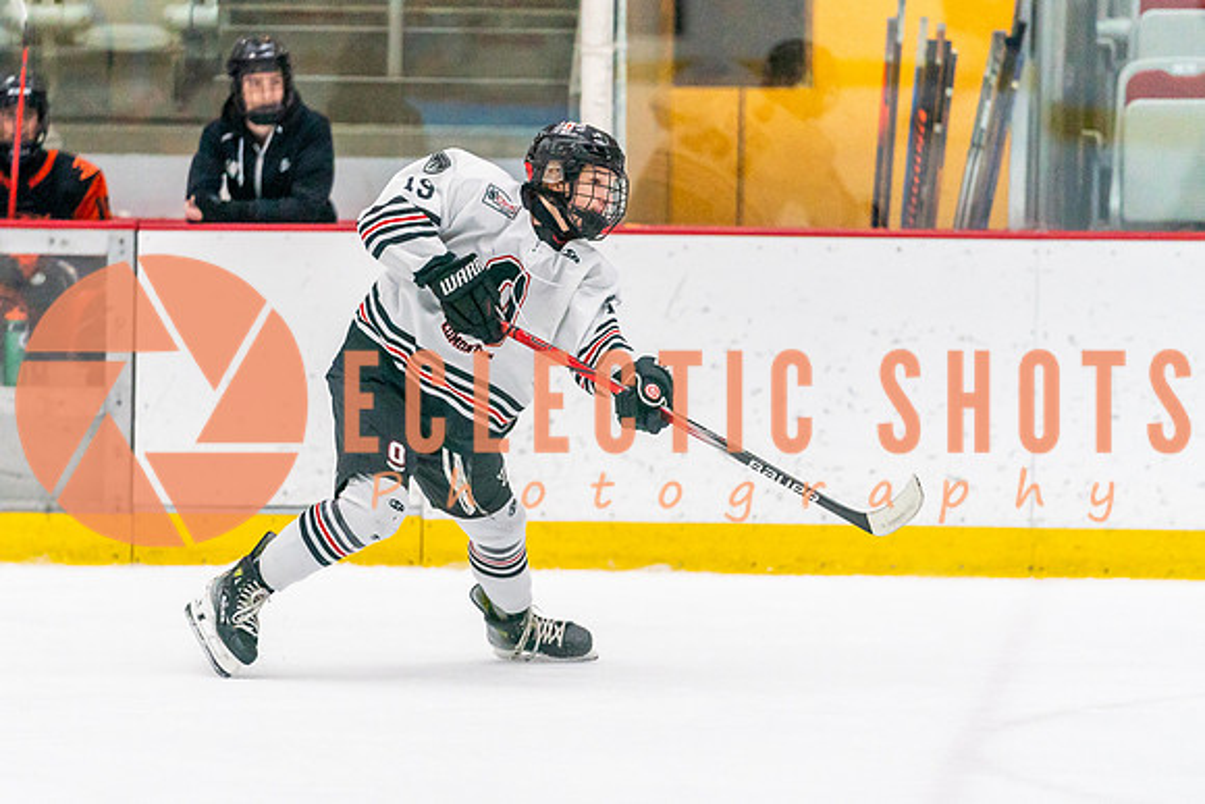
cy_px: 436
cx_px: 471
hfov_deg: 7.1
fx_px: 9685
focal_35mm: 289
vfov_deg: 4.8
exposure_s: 1/1250
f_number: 2.8
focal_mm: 200
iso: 3200
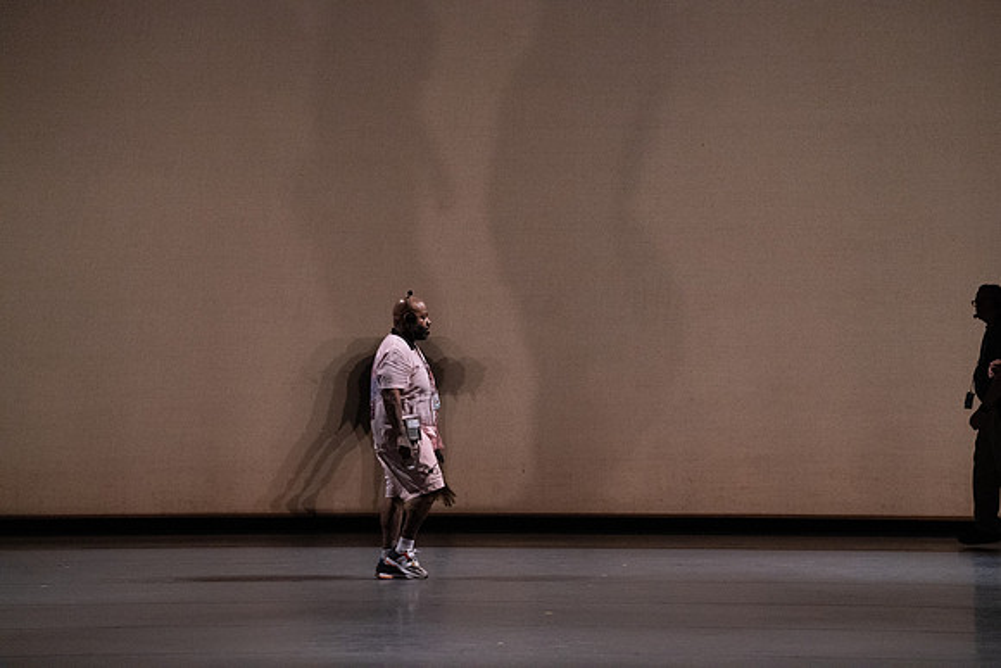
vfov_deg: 7.5
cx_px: 500
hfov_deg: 11.3
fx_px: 5062
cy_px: 334
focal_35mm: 182
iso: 12800
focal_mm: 182
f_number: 6.3
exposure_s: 1/500
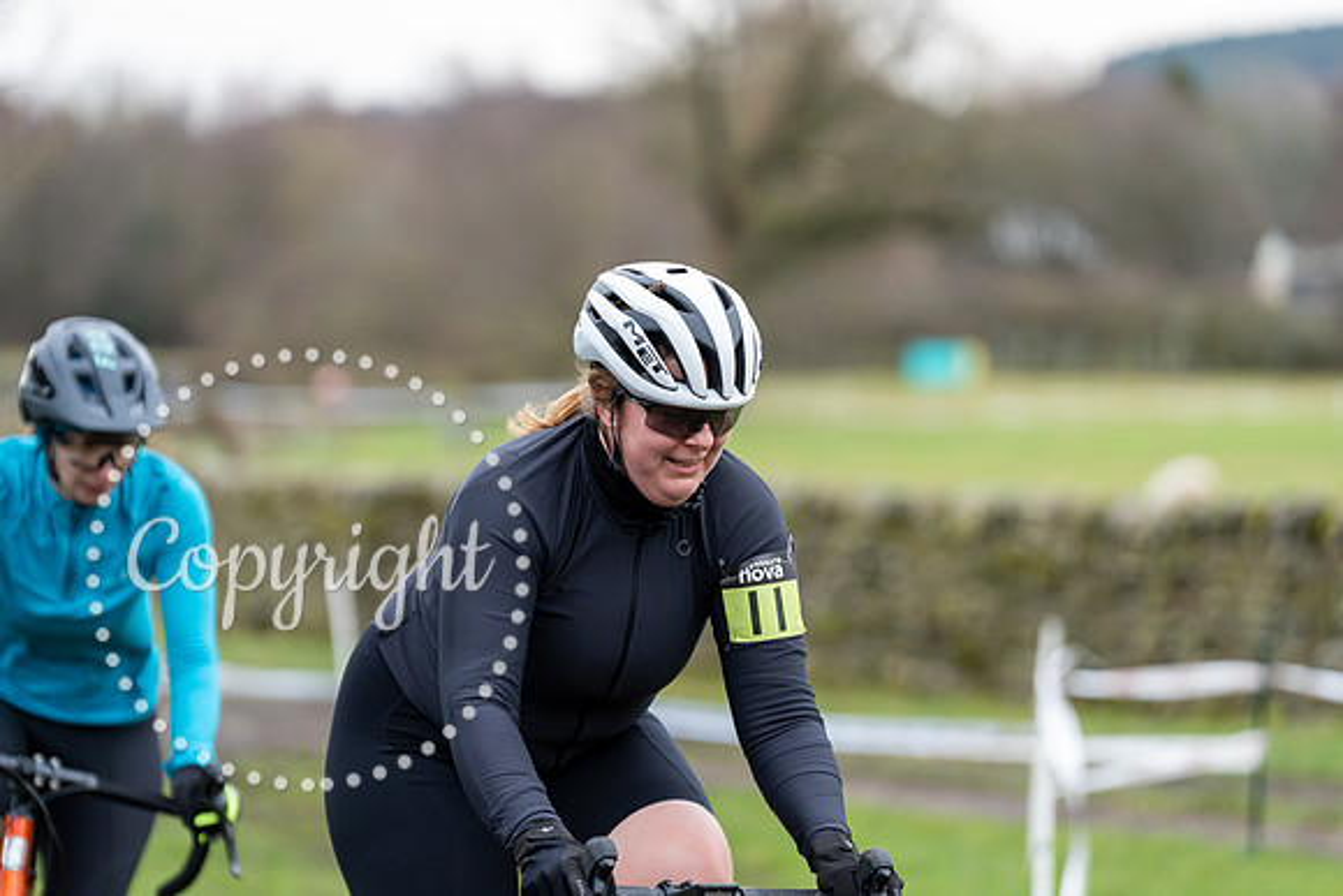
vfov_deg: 8.4
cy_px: 448
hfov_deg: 12.6
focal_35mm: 163
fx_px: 6082
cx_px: 672
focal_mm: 163
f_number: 3.2
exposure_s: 1/1000
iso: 1600
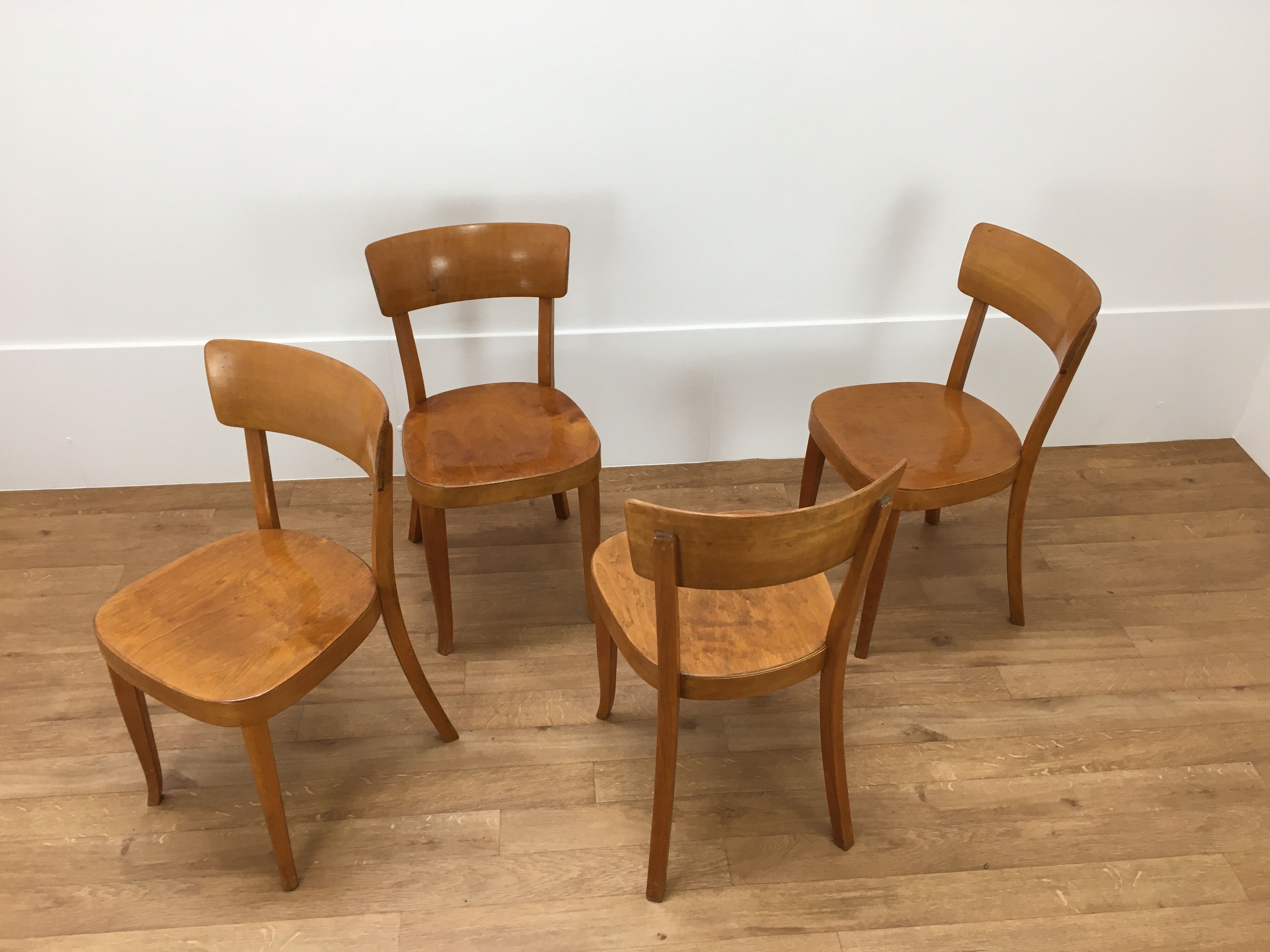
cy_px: 476
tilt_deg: -35.2
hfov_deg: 61.7
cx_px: 635
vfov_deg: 48.2
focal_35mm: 29
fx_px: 1064
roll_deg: -1.5
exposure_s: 1/33
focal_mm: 4.15
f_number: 2.2
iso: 32
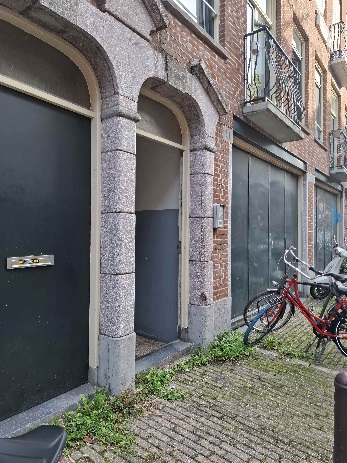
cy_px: 232
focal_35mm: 23
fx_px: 307
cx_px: 174
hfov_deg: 58.9
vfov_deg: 73.9
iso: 50
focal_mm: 5.54
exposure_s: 1/226
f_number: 1.8
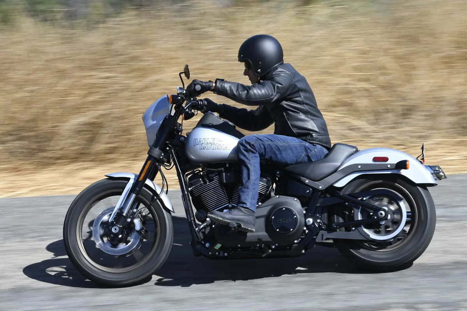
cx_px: 234
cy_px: 156
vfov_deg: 7.3
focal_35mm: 187
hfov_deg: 11.0
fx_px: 2425
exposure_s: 1/250
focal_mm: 125
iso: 200
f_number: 9
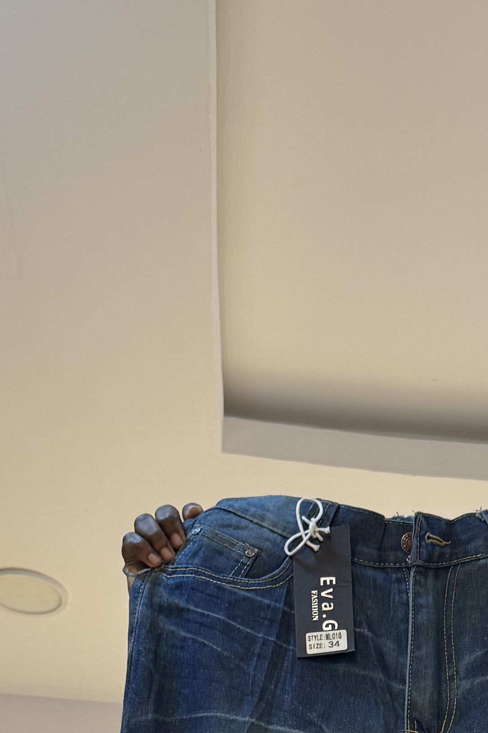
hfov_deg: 15.5
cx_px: 335
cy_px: 1034
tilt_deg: +15.8
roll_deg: -2.2
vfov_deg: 20.5
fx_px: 1789
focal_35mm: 88
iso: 100
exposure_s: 1/100
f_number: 1.78
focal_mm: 6.76
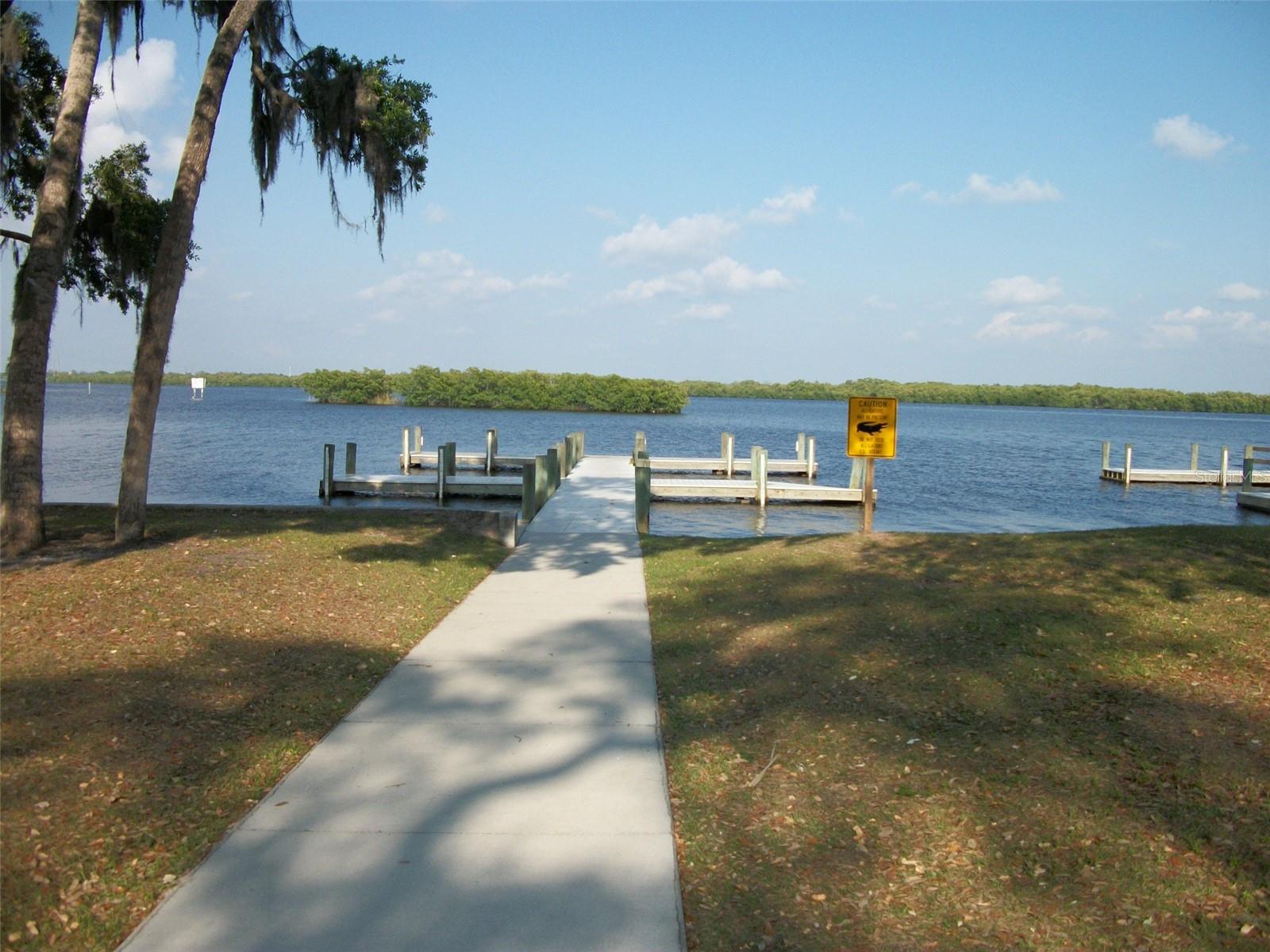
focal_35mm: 32
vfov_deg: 44.2
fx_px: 1174
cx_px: 635
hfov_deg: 56.8
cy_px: 476
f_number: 8.8
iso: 80
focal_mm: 5.7
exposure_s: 1/160
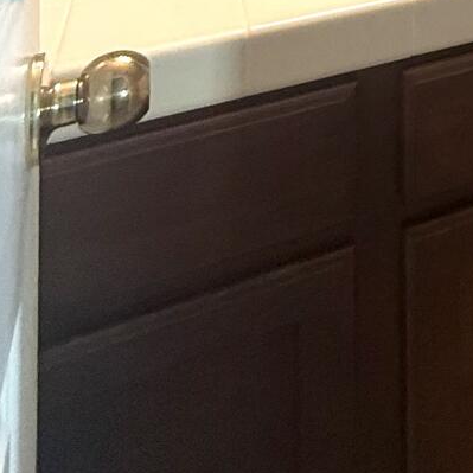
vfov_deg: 19.9
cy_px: -386
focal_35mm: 62
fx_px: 958
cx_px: 790
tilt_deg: +1.9
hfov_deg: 21.2
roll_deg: +0.3
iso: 320
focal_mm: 2.22
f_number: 2.2
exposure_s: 1/60
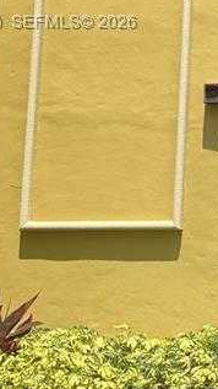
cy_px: 23
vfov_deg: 21.0
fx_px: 1019
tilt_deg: +10.2
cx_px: 460
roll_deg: -0.3
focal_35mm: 99
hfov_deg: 10.9
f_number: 1.78
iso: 80
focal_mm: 6.76
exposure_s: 1/2801
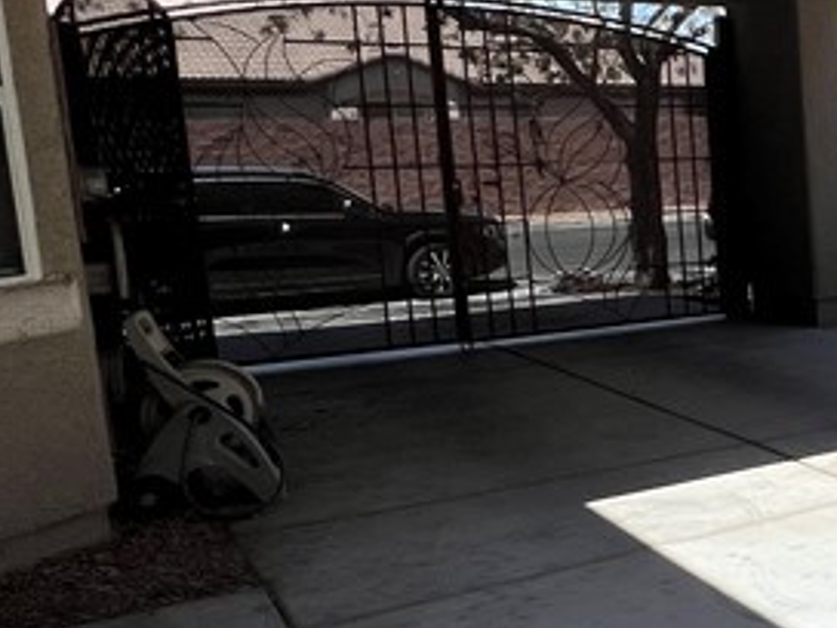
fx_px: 1185
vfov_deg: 29.7
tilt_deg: -9.5
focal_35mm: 49
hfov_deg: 28.0
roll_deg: +0.3
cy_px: 320
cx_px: 1219
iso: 32
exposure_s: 1/1727
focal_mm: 1.57
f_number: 1.8
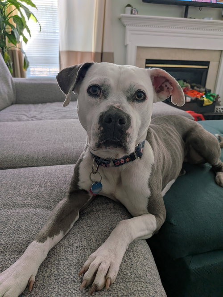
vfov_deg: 71.6
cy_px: 148
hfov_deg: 56.8
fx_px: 206
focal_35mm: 24
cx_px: 112
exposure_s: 1/120
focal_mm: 4.53
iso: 43
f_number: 1.7
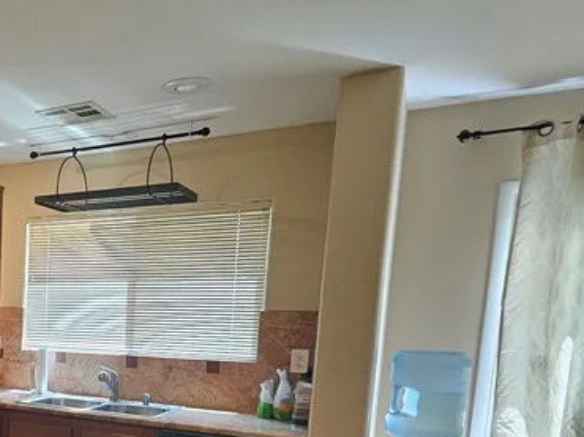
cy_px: 385
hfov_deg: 41.1
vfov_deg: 37.3
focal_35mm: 36
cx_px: -58
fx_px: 607
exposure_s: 1/60
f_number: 2.2
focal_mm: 1.74
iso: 200
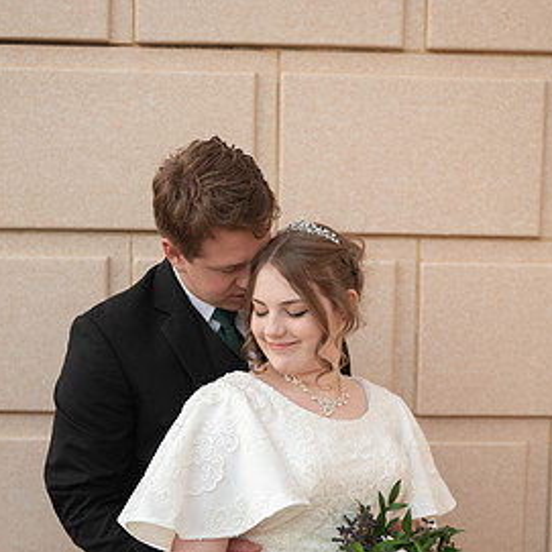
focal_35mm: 62
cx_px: 264
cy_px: 358
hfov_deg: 27.7
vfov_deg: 27.6
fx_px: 1119
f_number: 2.8
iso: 1000
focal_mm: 44
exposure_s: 1/400
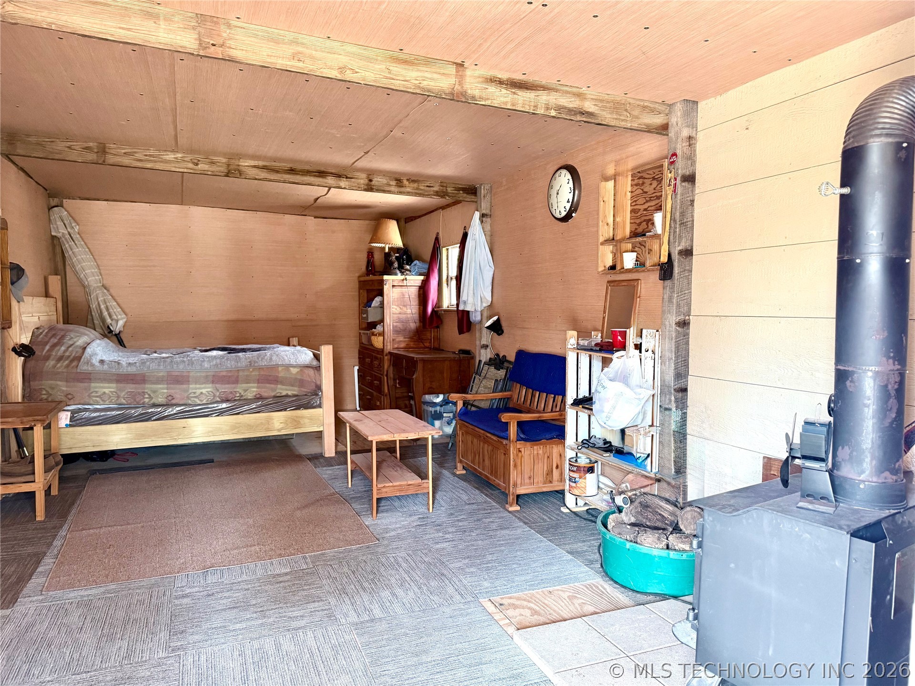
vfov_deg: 56.8
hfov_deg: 71.6
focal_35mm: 24
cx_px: 458
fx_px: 634
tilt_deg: -2.7
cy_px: 343
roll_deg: +1.0
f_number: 1.78
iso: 400
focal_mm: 6.76
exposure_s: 1/60
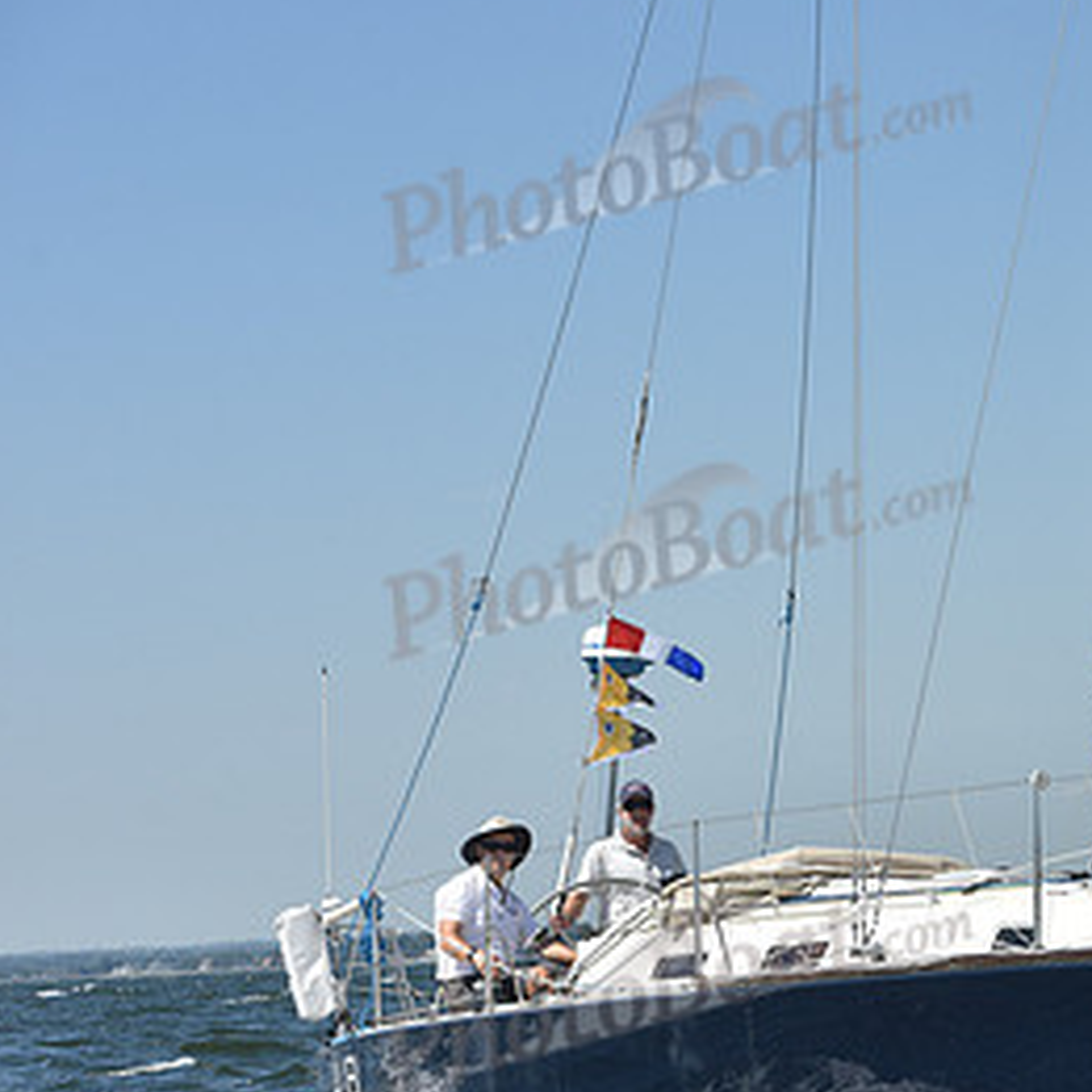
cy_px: 709
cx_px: 1192
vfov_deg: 13.2
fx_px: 4711
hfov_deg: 13.0
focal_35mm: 132
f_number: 7.1
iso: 250
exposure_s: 1/1250
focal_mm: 70
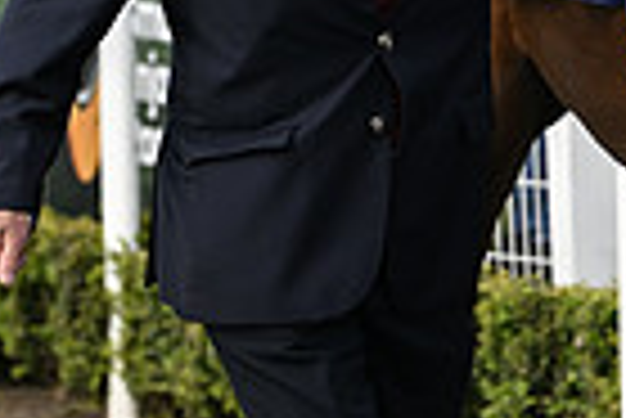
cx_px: 806
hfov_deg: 3.1
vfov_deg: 2.1
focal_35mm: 668
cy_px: -438
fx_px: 11628
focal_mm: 160
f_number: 6.3
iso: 400
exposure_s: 1/1000
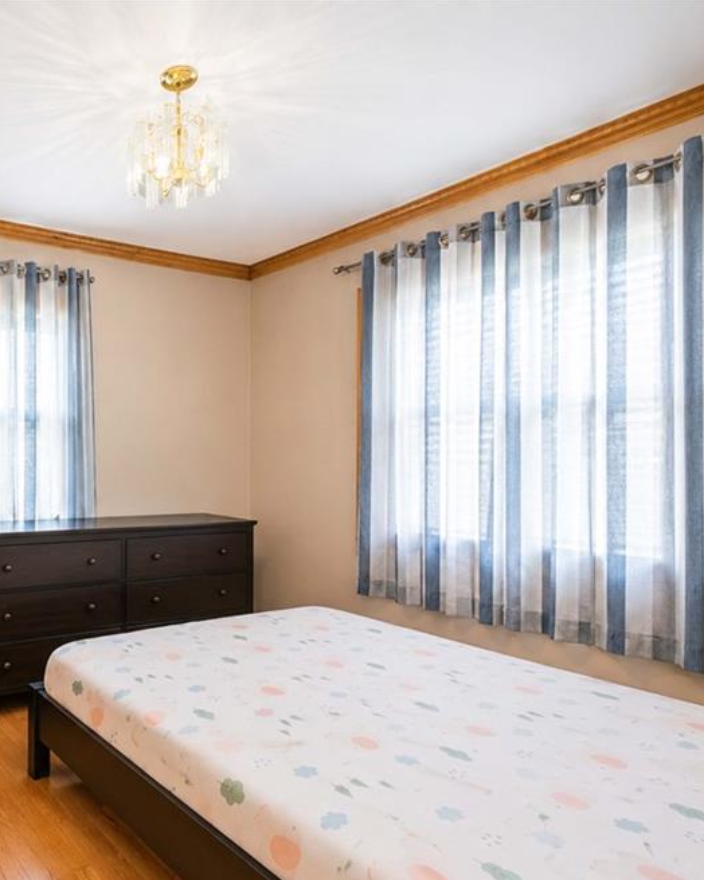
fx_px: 573
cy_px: 455
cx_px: 60
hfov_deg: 54.3
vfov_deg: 75.0
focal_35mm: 22
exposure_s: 1/60
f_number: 8
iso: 2000
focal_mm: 10
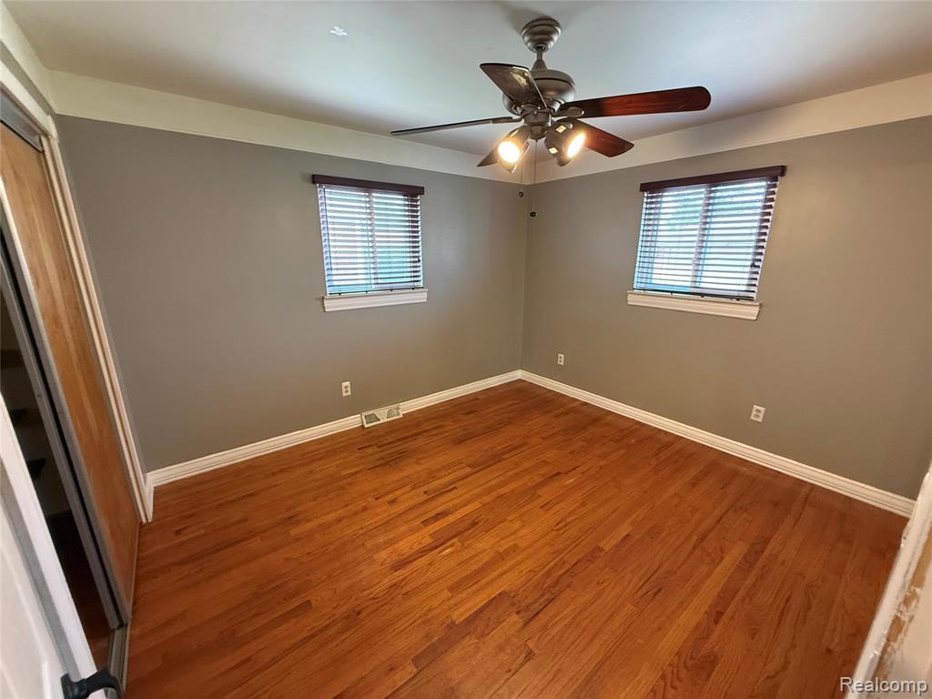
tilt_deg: -14.1
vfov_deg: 85.7
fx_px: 377
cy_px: 350
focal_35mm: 14
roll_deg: -0.8
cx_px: 466
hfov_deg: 102.1
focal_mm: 2.22
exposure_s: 1/60
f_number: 2.2
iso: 400
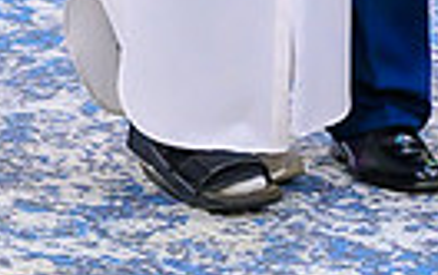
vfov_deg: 3.6
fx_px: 4352
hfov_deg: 5.7
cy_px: -394
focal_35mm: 364
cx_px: 484
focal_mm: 70
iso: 2500
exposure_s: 1/200
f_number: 2.8
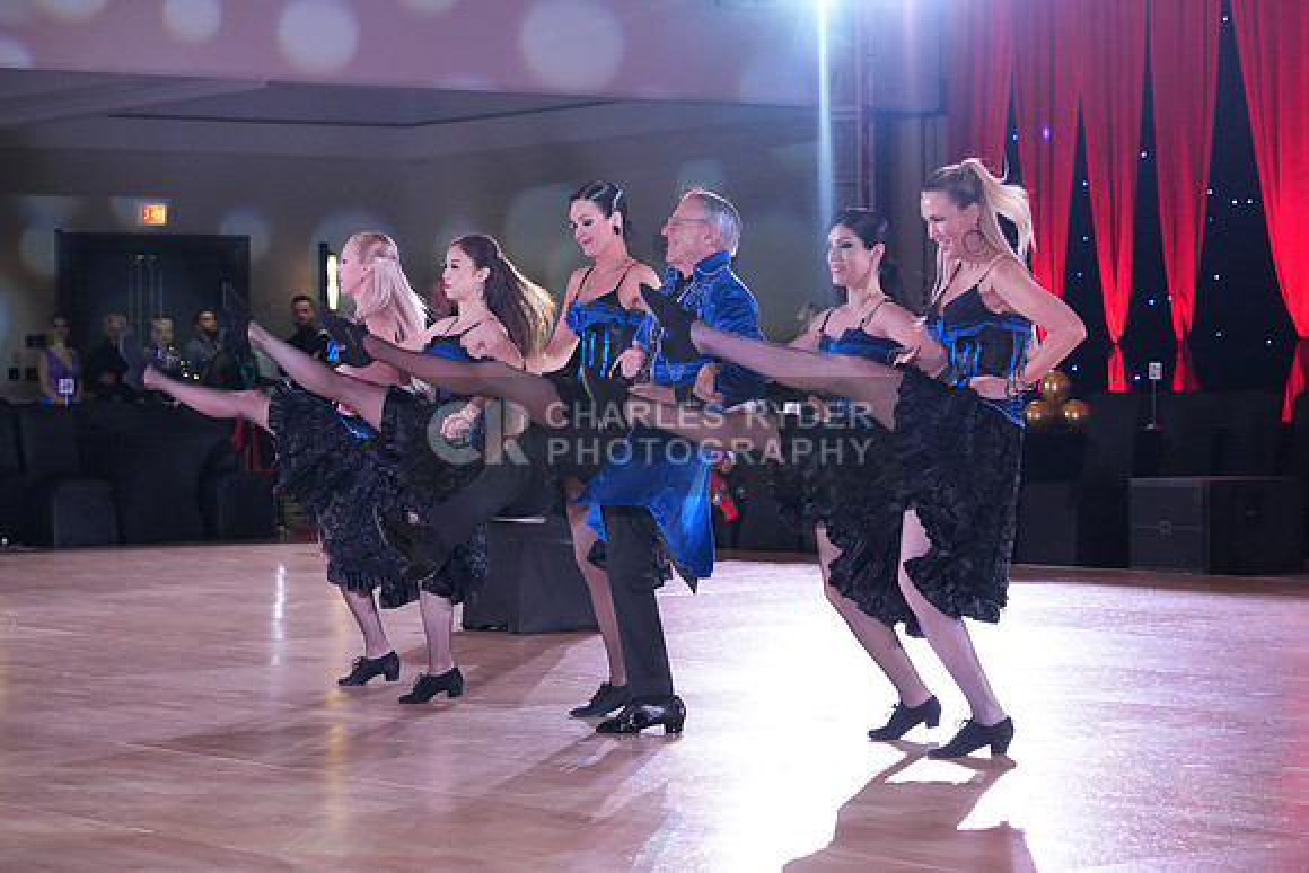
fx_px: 3346
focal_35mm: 92
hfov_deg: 22.1
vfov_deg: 14.9
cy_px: 436
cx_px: 654
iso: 5000
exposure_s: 1/250
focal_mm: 92
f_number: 5.6
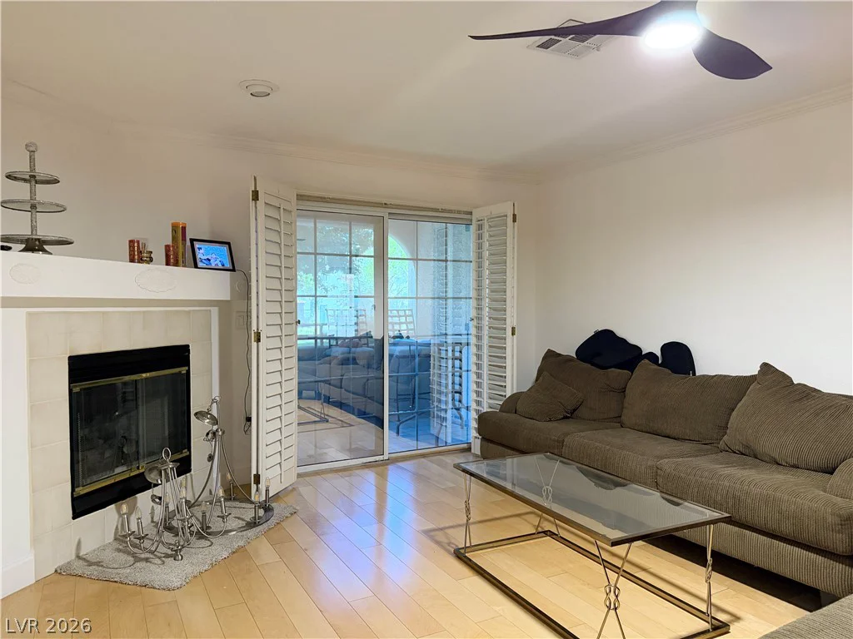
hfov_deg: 71.6
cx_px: 426
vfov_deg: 56.8
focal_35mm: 24
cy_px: 320
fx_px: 591
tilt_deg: -1.3
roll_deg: -0.4
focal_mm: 6.76
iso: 640
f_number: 1.78
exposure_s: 1/60
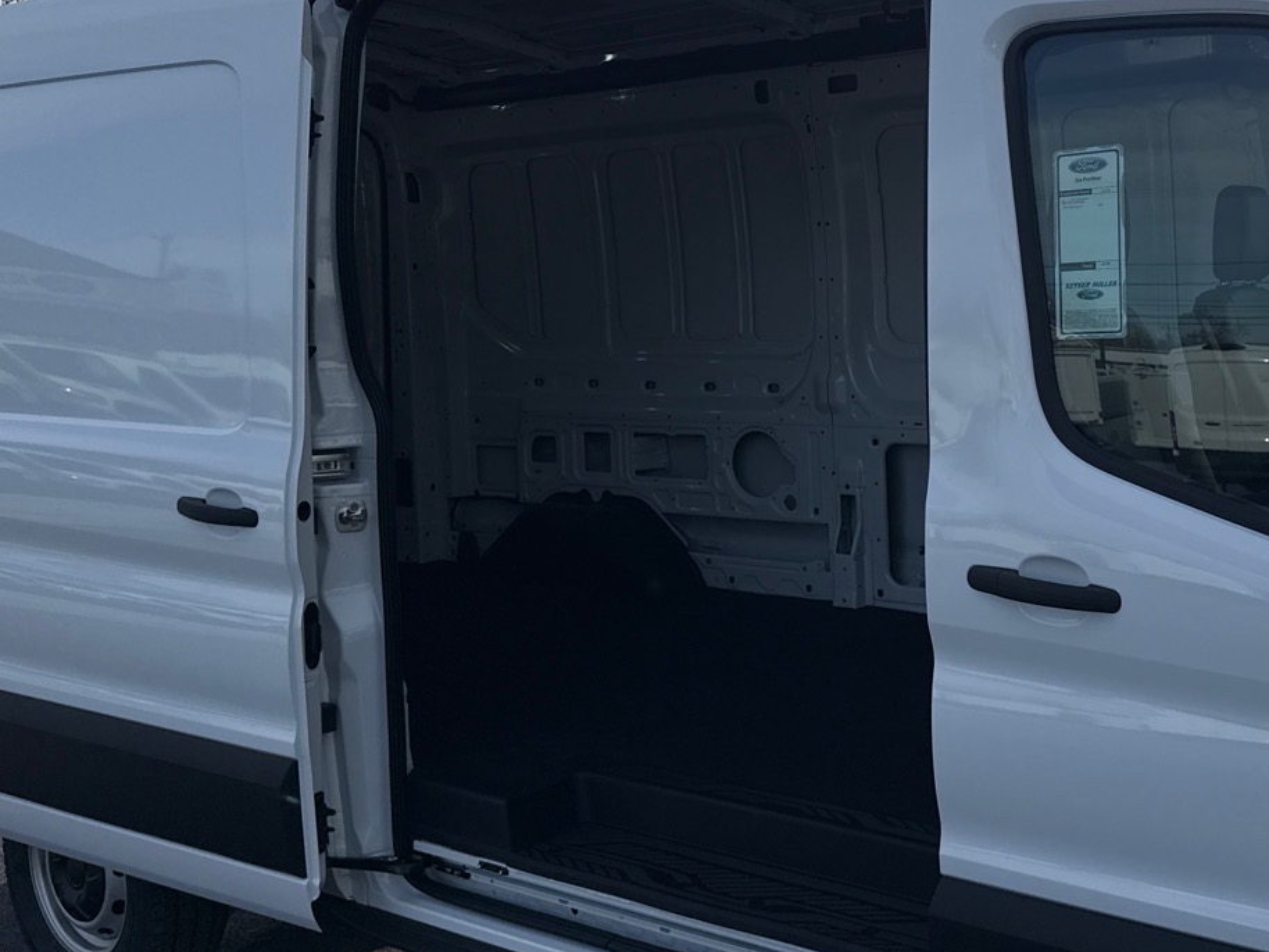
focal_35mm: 42
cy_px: 354
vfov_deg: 34.2
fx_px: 1540
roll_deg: +3.9
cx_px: 822
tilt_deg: -0.5
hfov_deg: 44.3
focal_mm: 6.76
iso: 80
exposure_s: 1/11905
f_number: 1.78
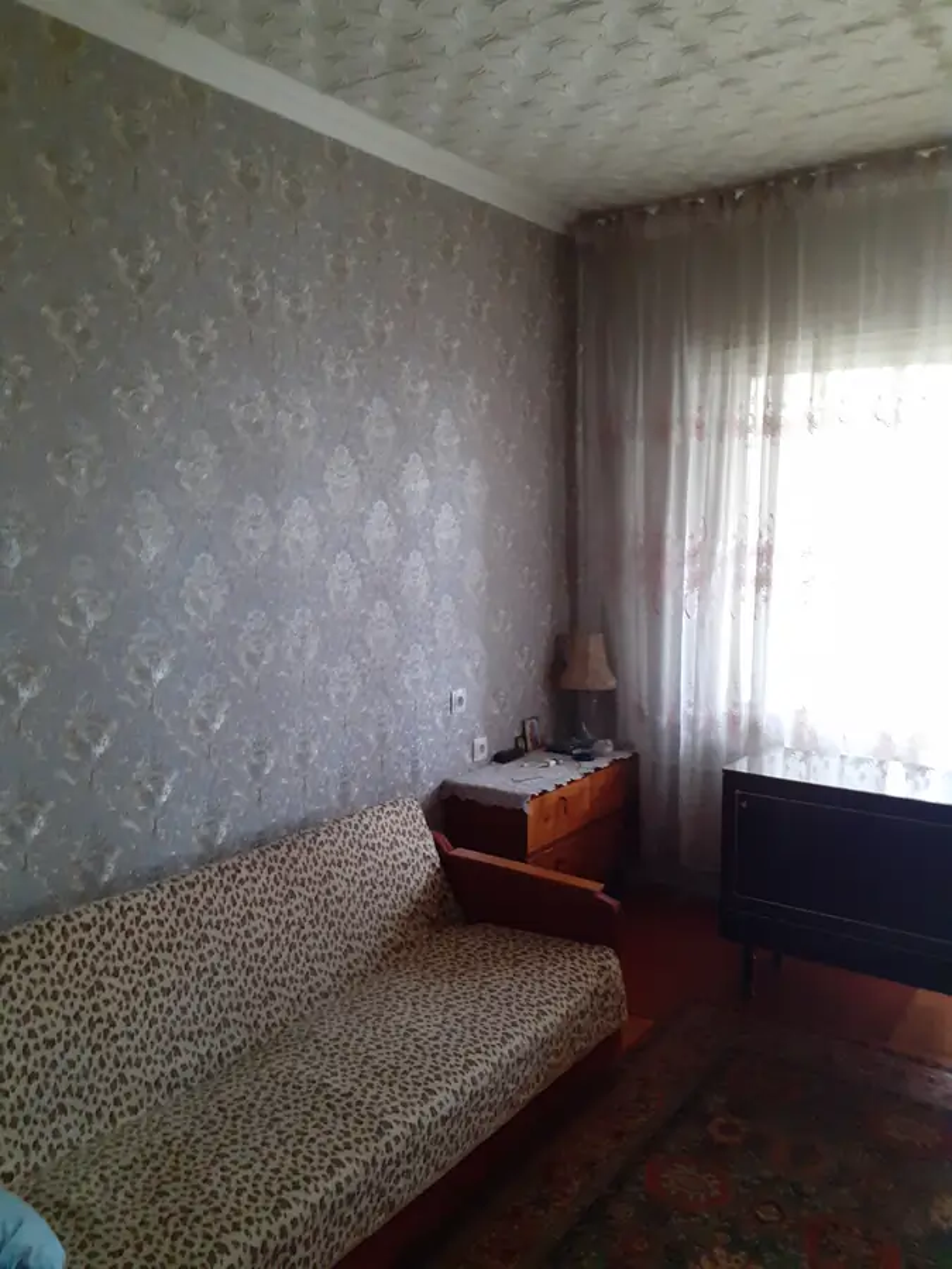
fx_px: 990
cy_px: 634
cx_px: 476
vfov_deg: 65.3
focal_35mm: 27
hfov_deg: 51.4
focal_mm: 3.6
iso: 250
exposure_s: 1/25
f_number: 1.9
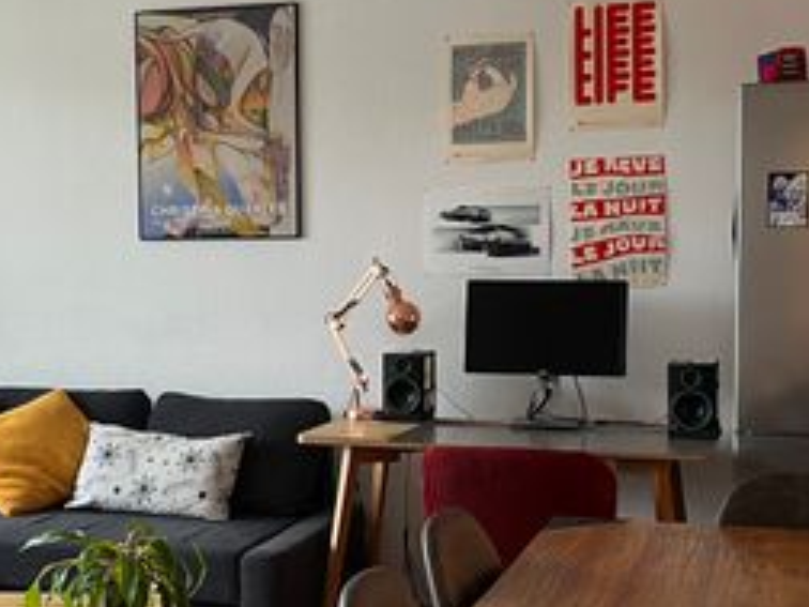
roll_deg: +0.6
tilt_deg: -2.6
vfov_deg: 23.6
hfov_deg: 31.1
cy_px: 315
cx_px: 308
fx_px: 1449
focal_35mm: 62
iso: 100
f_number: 1.6
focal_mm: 5.1
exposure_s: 1/50
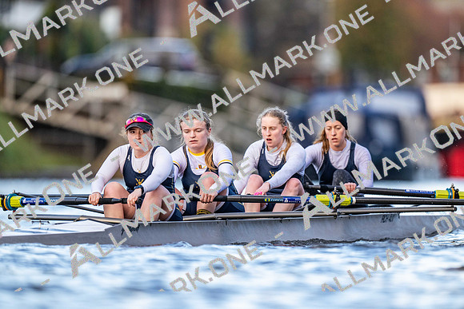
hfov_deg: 3.4
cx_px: 232
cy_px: 154
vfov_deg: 2.3
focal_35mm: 600
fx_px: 7735
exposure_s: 1/2500
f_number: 4
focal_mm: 600
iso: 1800
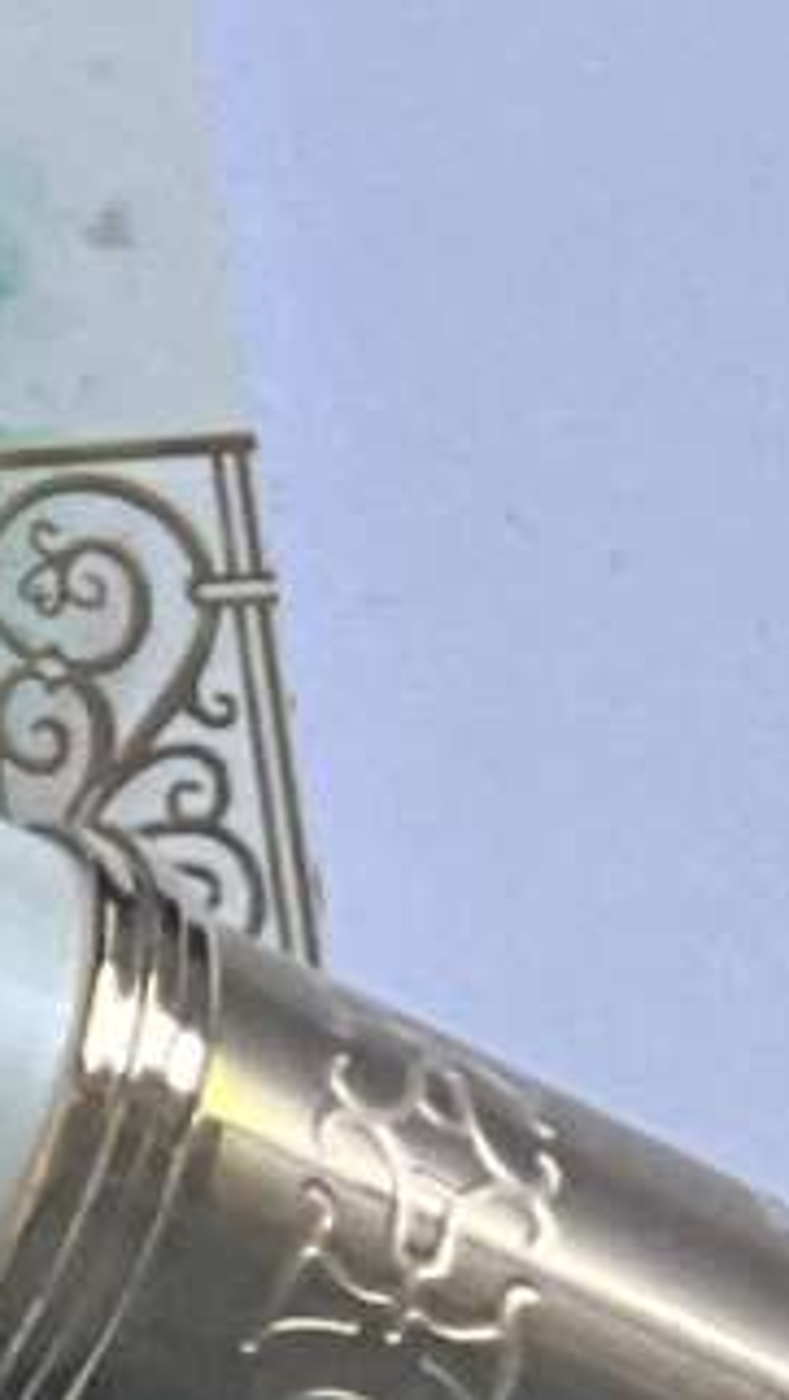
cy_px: -358
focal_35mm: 252
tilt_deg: -52.5
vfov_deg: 8.4
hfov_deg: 4.2
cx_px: -3365
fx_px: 9355
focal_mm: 3
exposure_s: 1/122
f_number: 1.8
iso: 64
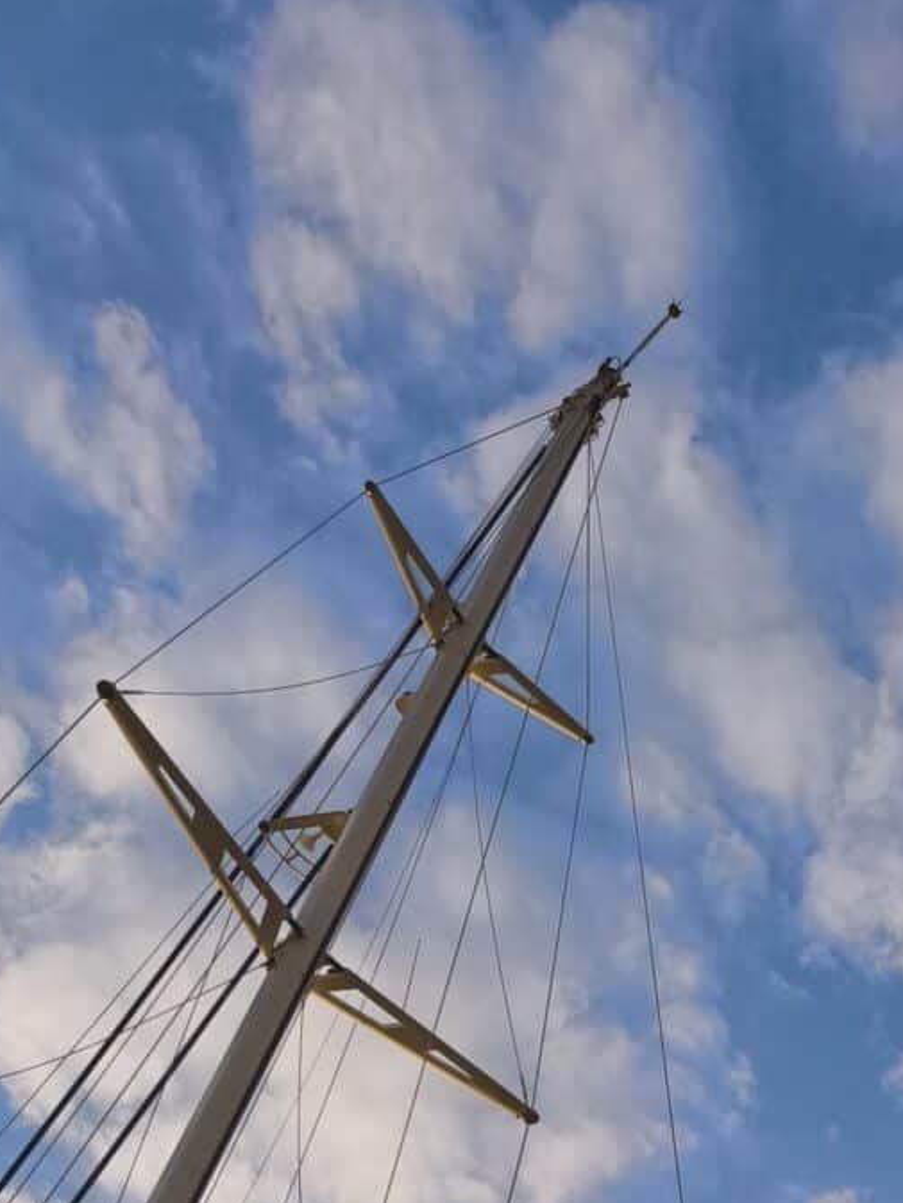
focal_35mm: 70
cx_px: 1275
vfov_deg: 23.2
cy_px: 1729
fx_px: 2434
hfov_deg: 19.0
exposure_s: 1/1332
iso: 50
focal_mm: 6.57
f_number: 1.6
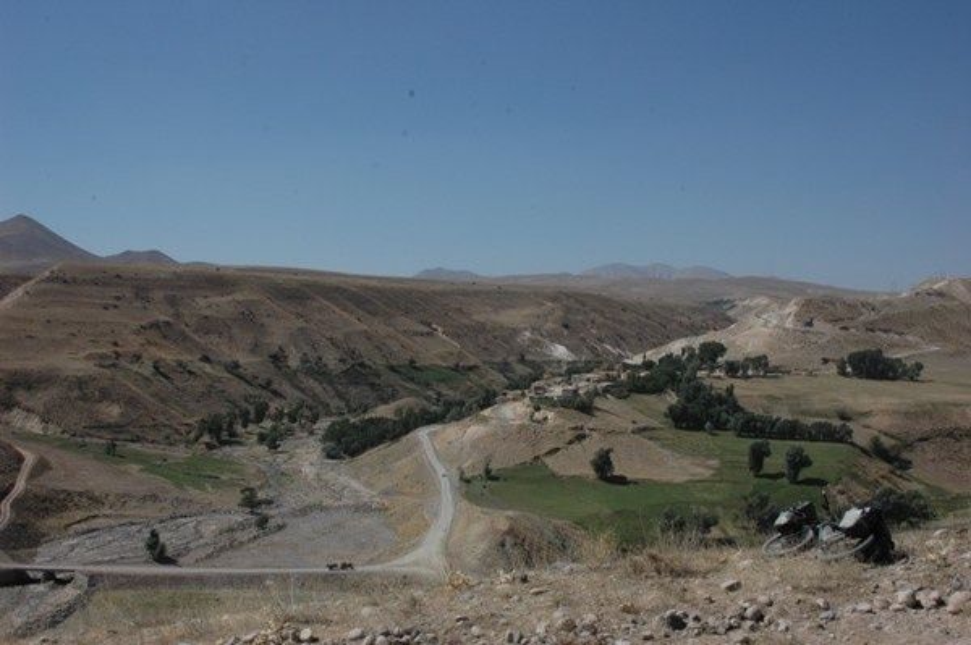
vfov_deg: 31.8
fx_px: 1132
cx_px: 486
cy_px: 322
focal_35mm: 42
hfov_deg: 46.4
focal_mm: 28
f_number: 14
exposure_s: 1/400
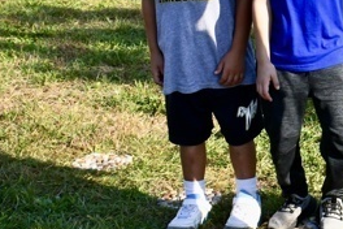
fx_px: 1153
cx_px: 446
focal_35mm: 121
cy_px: 122
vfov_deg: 11.3
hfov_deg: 16.0
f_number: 13
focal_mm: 27
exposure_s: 1/640
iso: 1000
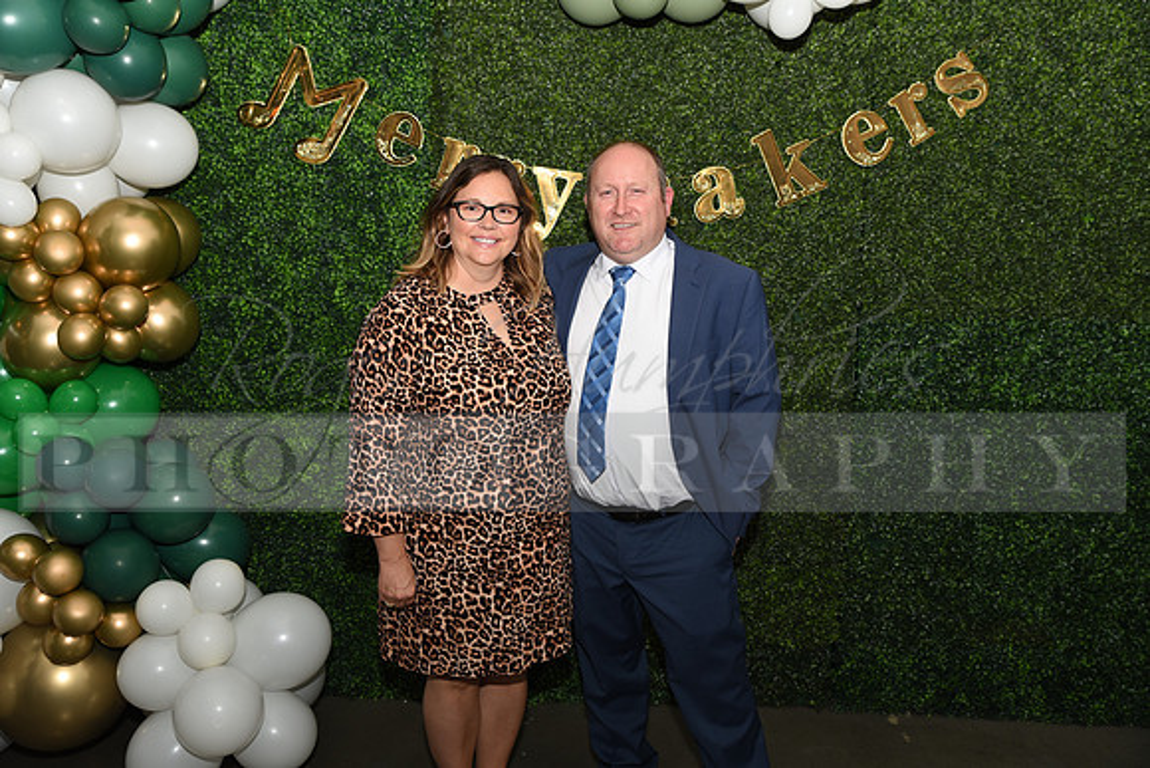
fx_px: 1022
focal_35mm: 32
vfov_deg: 41.1
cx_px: 575
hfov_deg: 58.7
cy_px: 384
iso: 100
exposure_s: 1/60
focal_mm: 32
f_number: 4
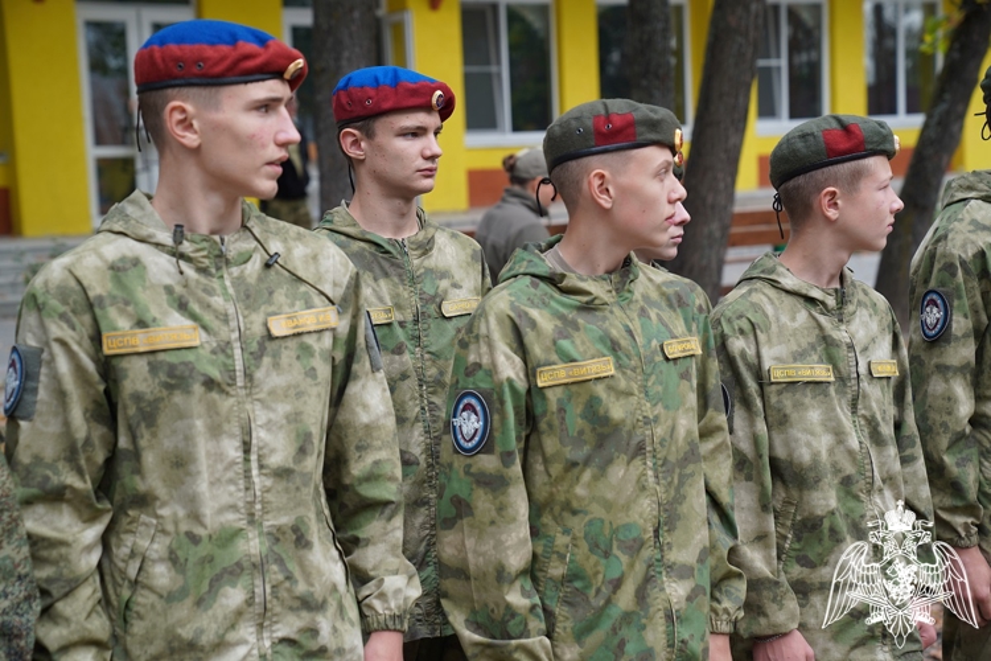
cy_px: 330
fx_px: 1927
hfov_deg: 28.8
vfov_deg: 19.5
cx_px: 496
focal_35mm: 70
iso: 100
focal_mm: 70
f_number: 4
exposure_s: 1/200
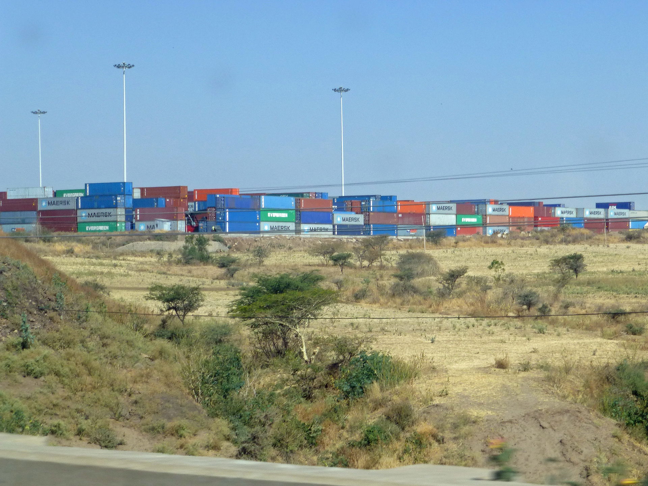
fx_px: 1479
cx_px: 324
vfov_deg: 18.7
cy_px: 243
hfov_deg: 24.7
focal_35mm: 79
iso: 100
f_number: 5.1
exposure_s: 1/640
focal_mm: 14.2
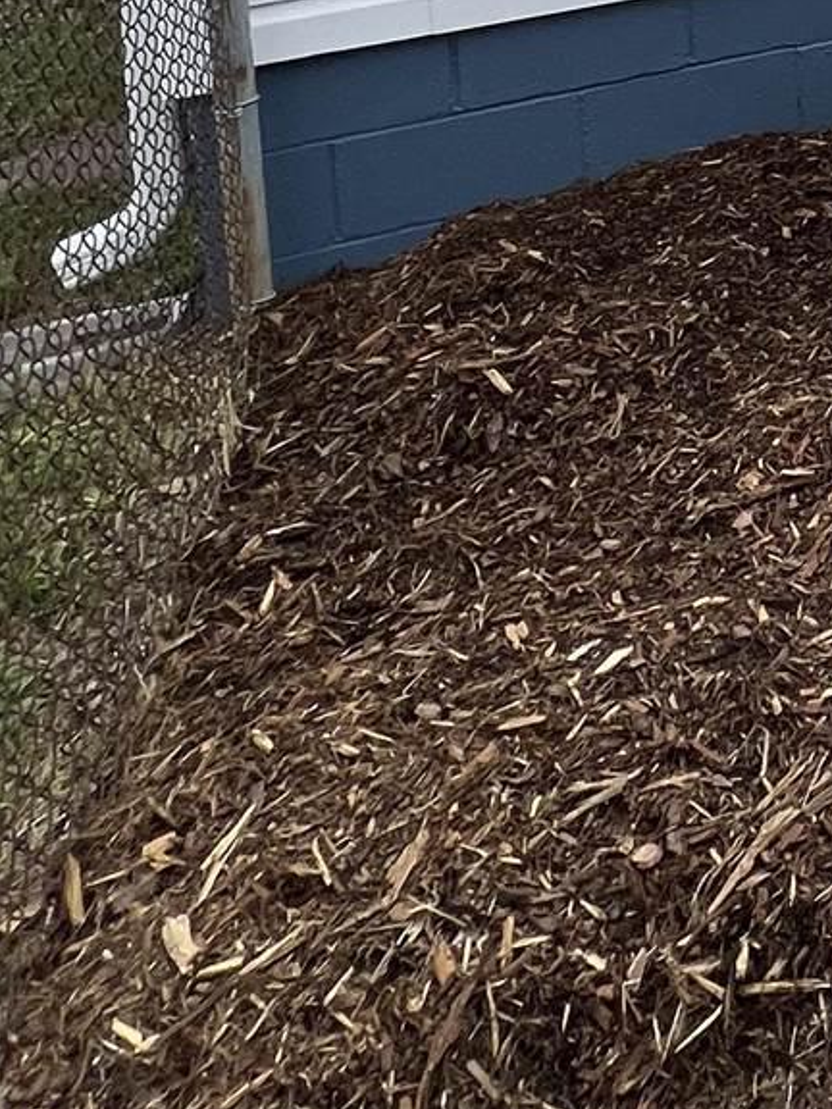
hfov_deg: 19.4
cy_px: -531
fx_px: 1666
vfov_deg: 26.9
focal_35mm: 52
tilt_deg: -3.5
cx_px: 1568
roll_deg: +1.5
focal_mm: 1.57
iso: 32
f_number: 1.8
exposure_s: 1/1096
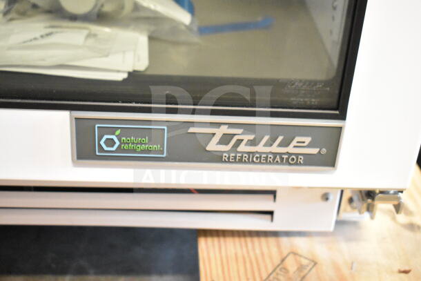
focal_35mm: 57
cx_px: 210
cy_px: 140
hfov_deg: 35.0
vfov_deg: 23.8
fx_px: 667
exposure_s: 1/60
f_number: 4.8
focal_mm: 38
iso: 10000
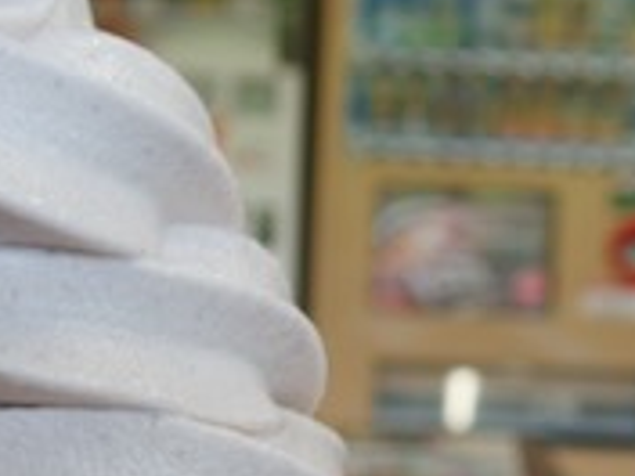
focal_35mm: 82
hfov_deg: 23.8
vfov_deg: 17.9
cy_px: 321
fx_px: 1504
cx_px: 314
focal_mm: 5.4
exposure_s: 1/125
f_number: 2.3
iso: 125
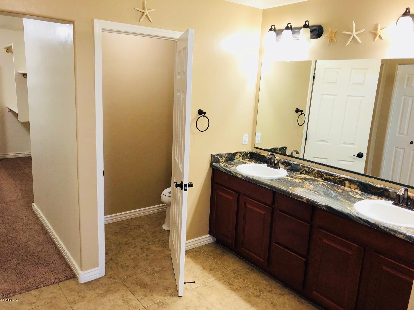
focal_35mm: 28
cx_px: 207
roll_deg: -2.6
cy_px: 155
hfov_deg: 63.4
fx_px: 335
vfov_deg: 49.7
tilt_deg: -12.7
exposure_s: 1/24
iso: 40
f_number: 1.8
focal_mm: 4
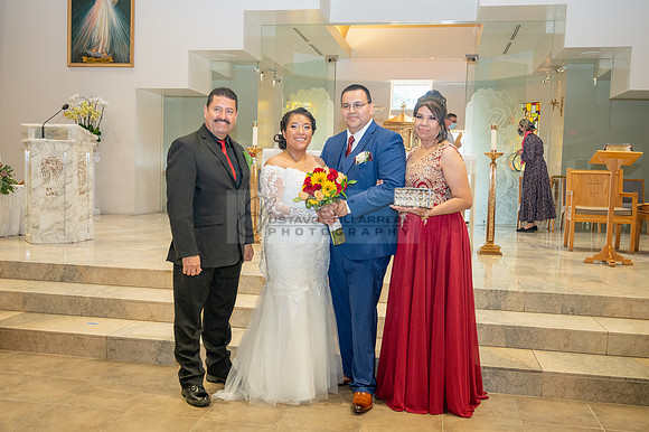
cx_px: 324
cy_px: 216
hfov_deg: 53.7
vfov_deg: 37.3
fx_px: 641
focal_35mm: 36
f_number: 4
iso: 2500
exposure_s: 1/100
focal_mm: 33
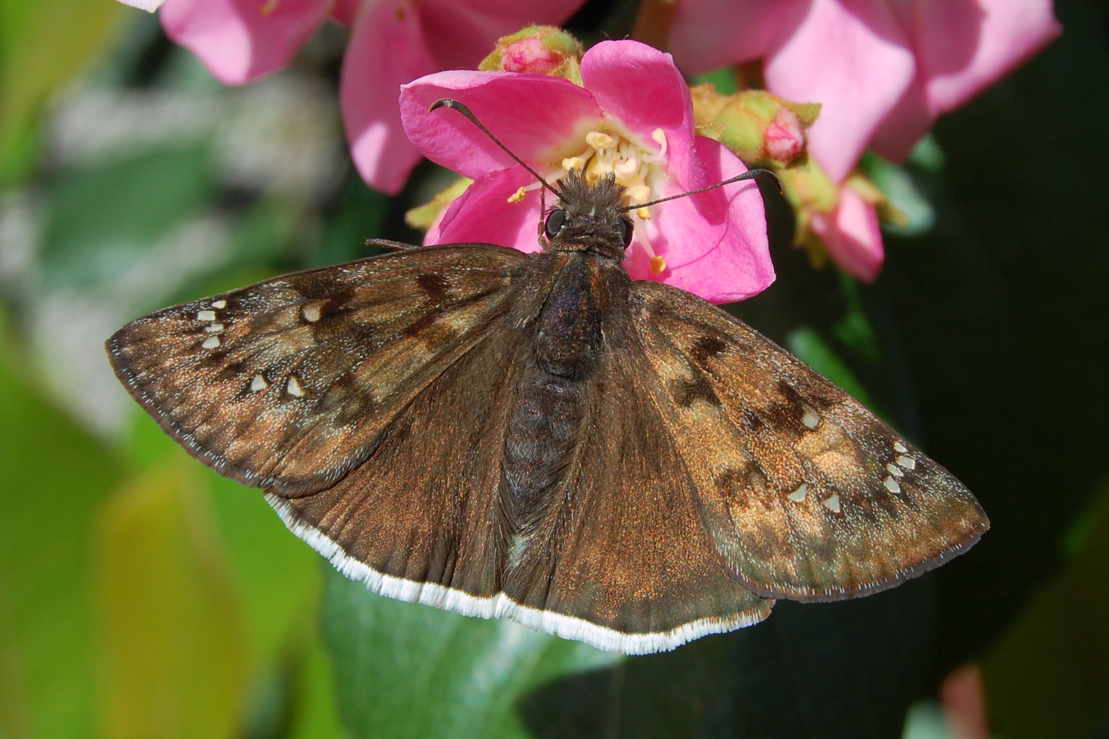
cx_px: 554
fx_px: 2541
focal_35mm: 82
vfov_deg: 16.6
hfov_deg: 24.6
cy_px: 370
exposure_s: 1/100
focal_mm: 55
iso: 200
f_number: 16
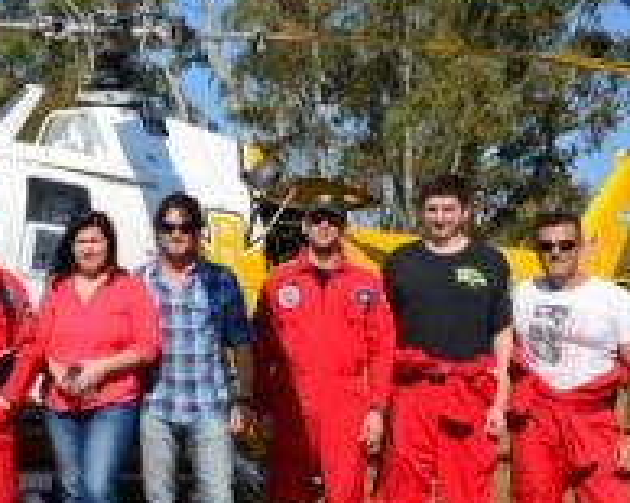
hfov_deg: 28.3
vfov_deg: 24.2
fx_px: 1174
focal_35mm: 63
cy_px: 229
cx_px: 6
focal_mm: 29
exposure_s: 1/500
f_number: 16
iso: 640
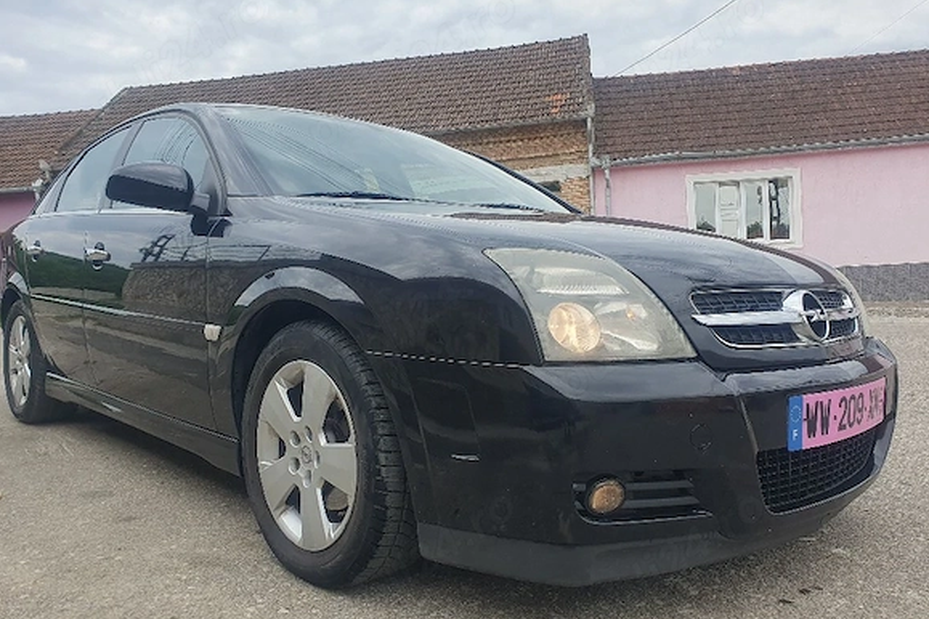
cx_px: 475
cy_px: 329
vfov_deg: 46.4
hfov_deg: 65.5
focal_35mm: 28
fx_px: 722
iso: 50
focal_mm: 4.32
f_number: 2.4
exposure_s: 1/1250
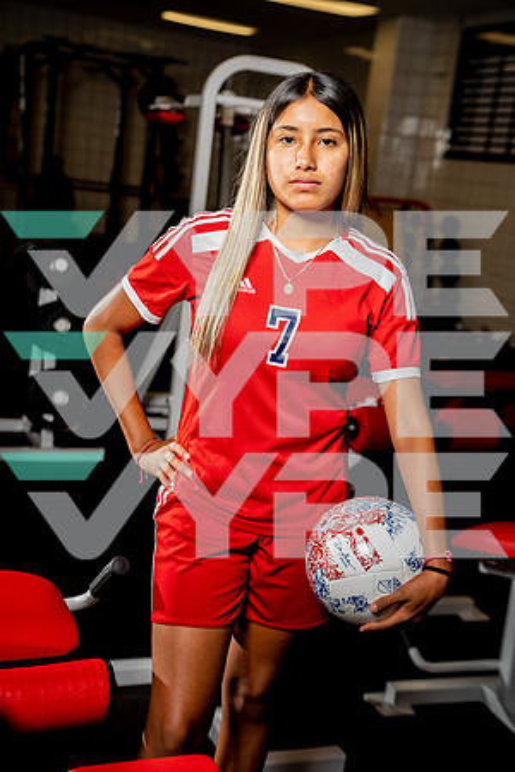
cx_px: 258
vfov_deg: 38.2
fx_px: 1116
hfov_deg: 26.0
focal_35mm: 52
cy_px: 386
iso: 320
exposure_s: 1/250
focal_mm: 52
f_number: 4
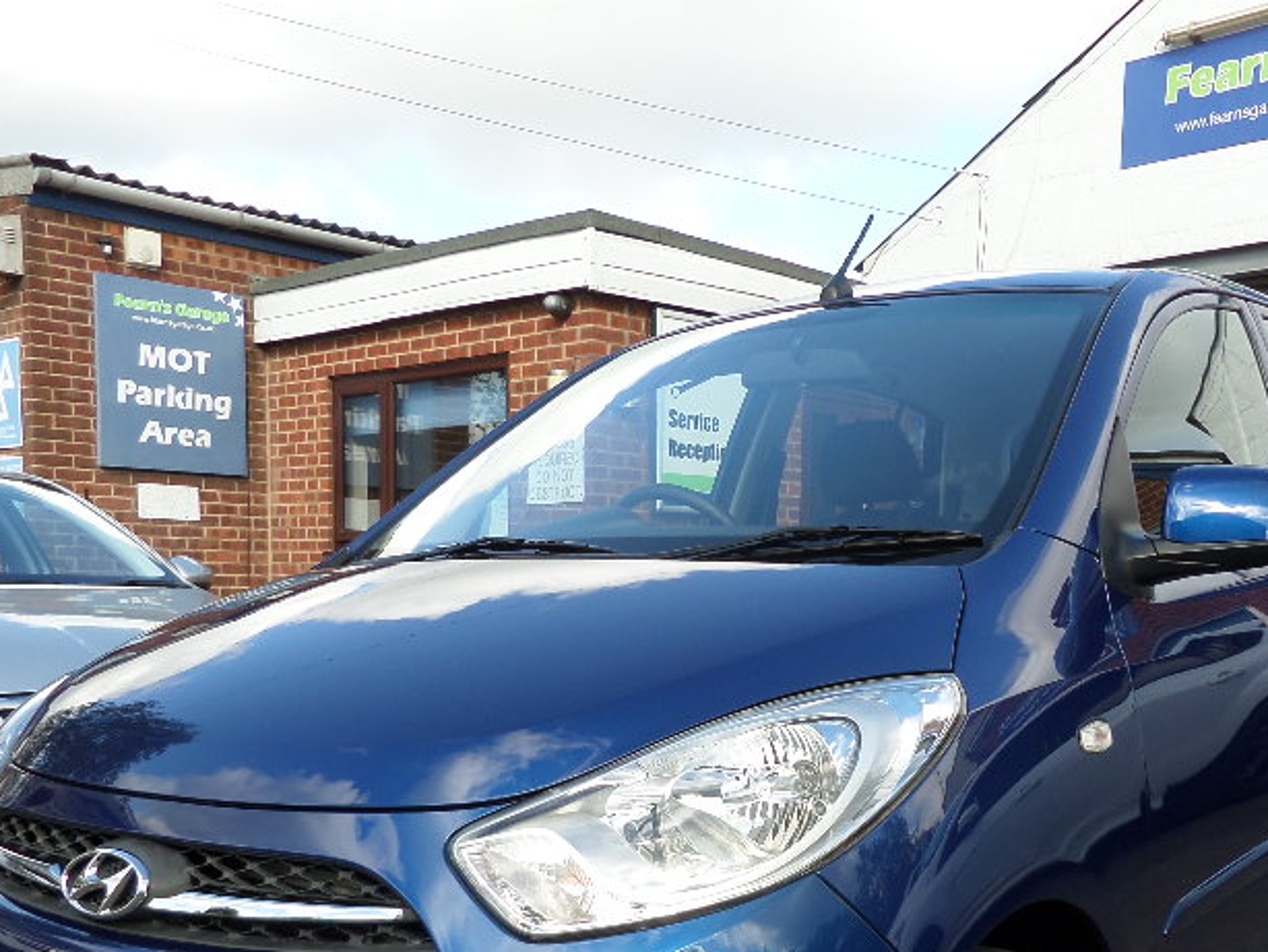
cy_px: 729
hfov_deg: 46.5
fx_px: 1466
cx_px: 764
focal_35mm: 40
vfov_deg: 35.1
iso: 80
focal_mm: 4.3
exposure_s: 1/350
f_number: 3.1
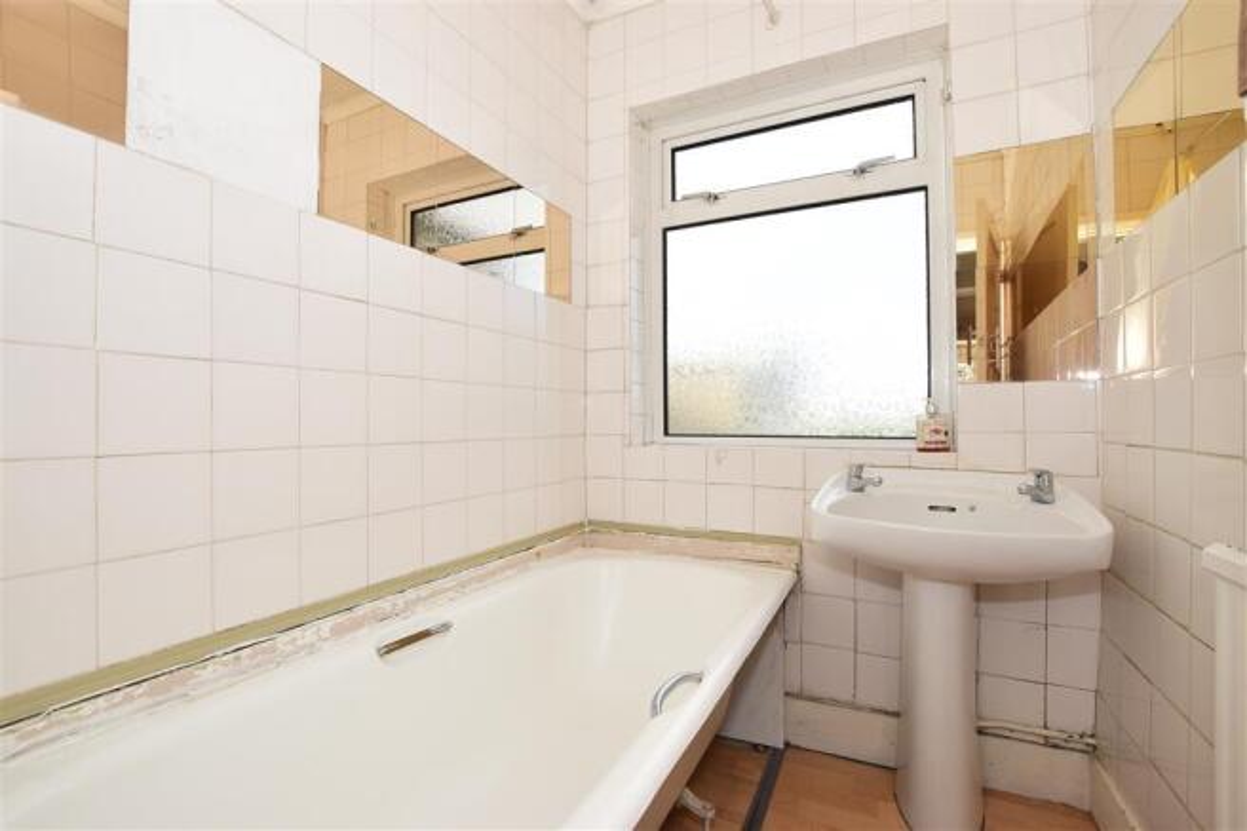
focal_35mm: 15
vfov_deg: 77.3
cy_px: 416
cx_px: 624
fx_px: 519
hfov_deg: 100.4
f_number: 8
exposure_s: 1/200
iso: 400
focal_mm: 10
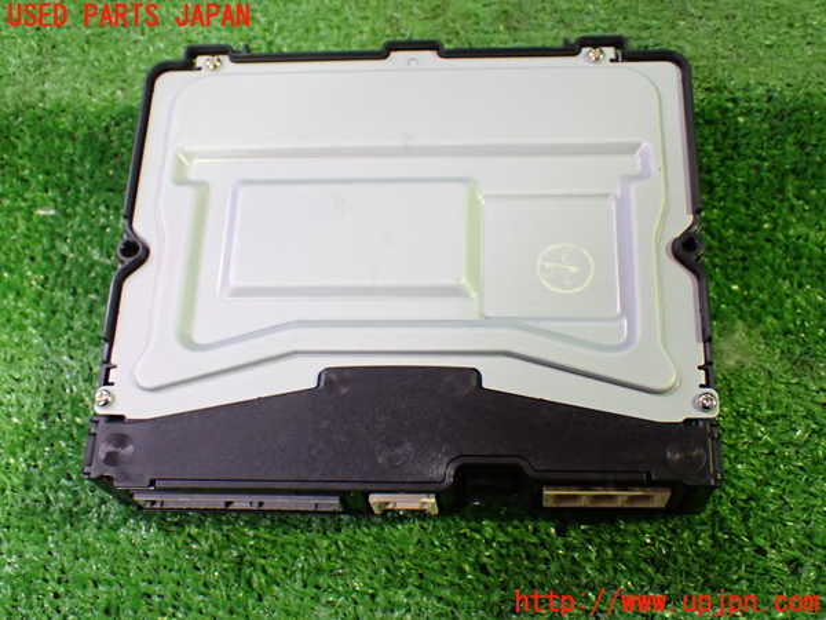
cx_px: 413
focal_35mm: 44
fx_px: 1050
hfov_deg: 42.9
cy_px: 310
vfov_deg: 32.9
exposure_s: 1/50
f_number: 2.9
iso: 800
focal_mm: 7.84
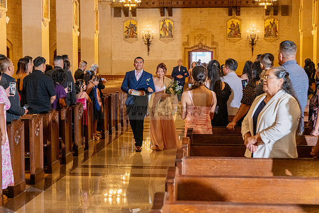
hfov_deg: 28.8
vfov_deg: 19.5
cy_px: 106
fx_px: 620
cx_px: 160
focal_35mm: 70
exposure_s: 1/200
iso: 2000
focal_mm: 70
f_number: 4.5
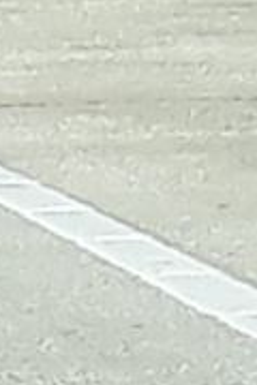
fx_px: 1713
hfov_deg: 6.5
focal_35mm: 160
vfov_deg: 12.0
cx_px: -837
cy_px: -261
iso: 40
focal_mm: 3.6
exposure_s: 1/1374
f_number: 1.9
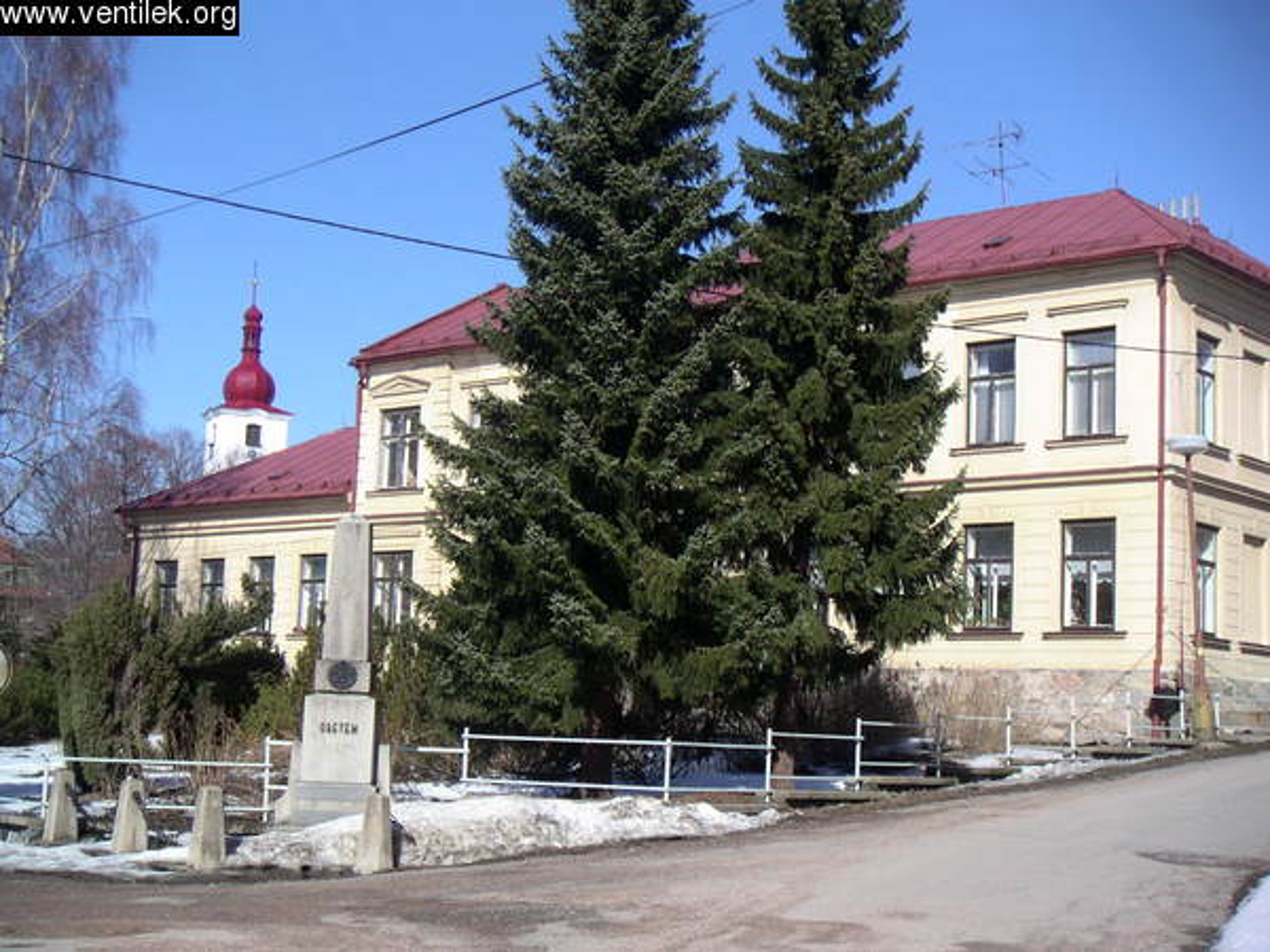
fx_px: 1761
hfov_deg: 39.7
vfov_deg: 30.3
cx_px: 635
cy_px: 476
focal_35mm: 48
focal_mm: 7.5
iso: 50
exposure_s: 1/150
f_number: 6.9
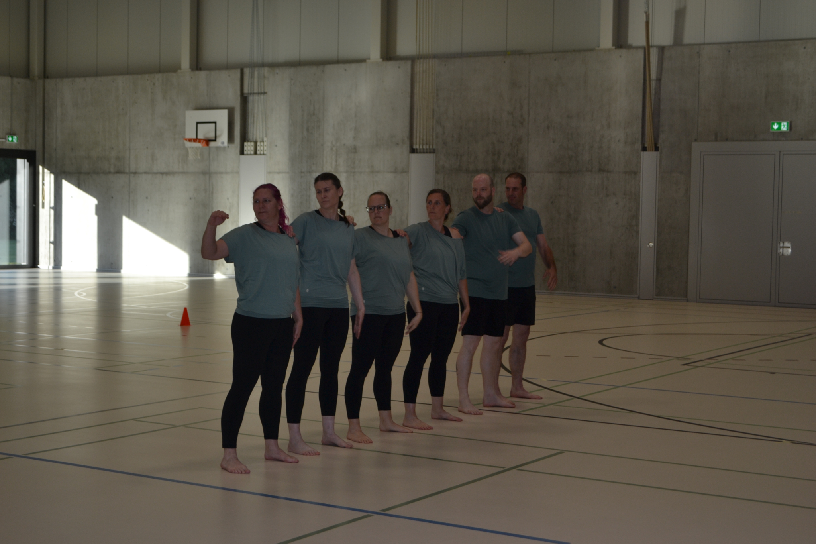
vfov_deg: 23.8
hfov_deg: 35.1
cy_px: 272
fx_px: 1292
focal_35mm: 57
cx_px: 408
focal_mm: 38
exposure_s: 1/125
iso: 140
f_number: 5
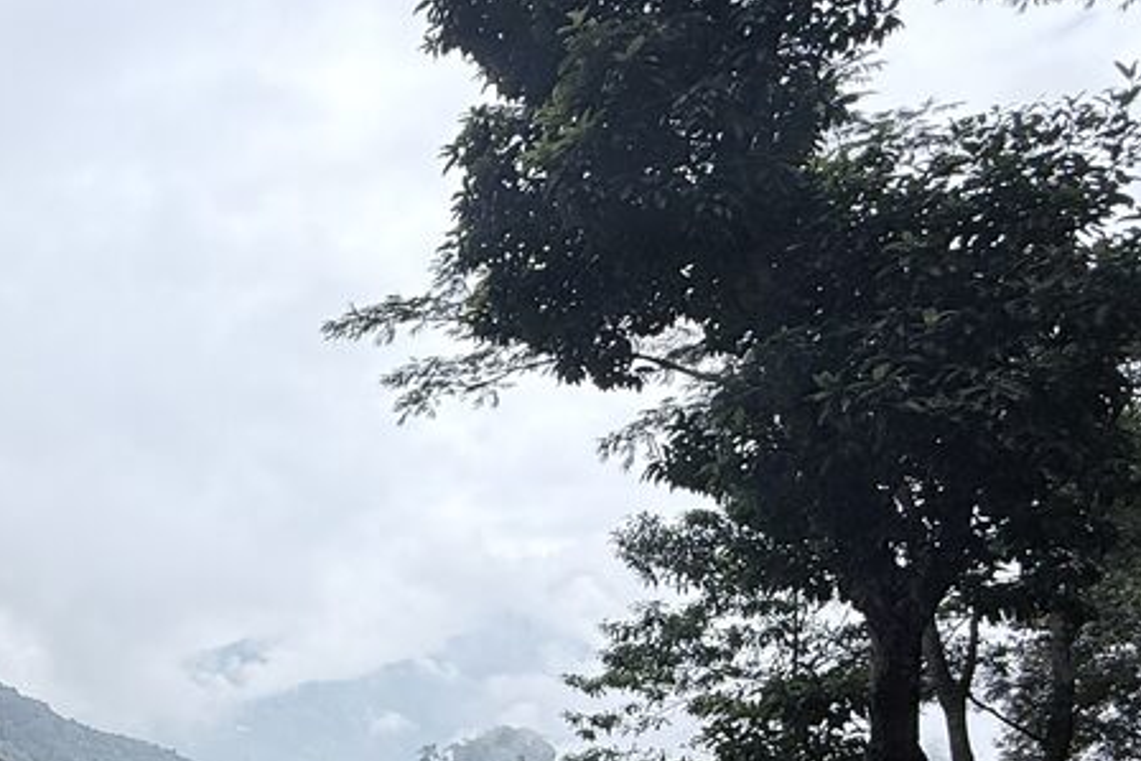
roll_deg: -5.5
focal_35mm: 39
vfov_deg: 32.1
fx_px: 1236
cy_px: 725
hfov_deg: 41.6
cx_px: -48
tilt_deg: -2.1
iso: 50
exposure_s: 1/2092
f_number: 2.2
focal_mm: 2.22
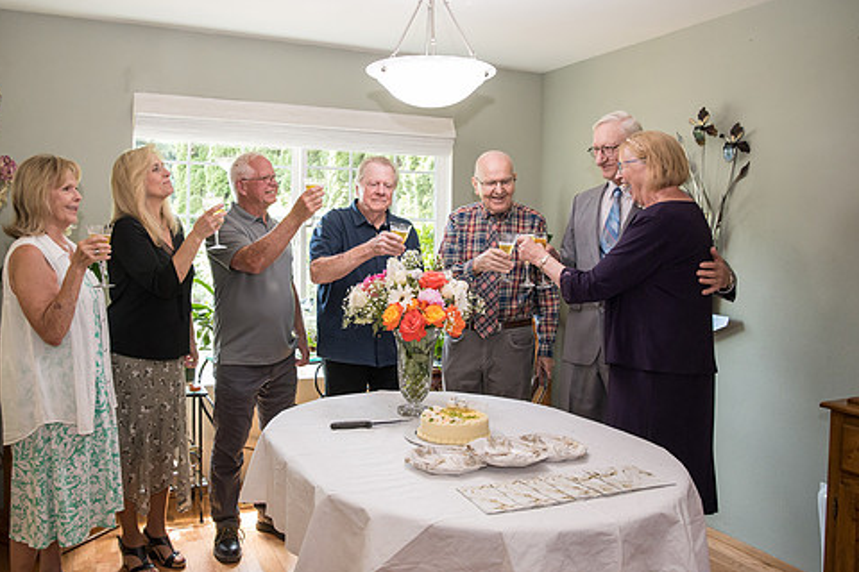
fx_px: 692
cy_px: 258
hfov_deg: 63.5
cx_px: 392
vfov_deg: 44.9
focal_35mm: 29
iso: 2500
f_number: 4
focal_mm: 24
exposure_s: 1/320
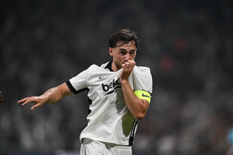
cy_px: 78
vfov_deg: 3.4
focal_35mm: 400
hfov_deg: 5.2
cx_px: 116
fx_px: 2589
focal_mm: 400
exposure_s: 1/2000
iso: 1600
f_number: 2.8
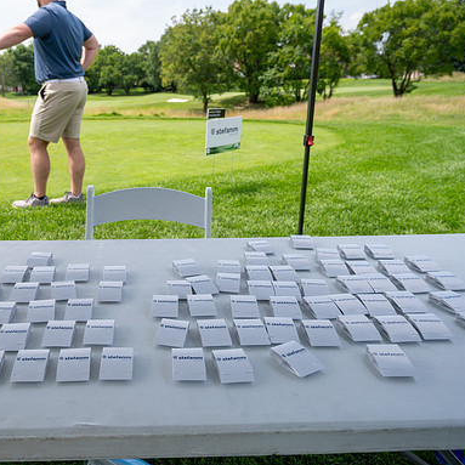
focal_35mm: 31
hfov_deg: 51.3
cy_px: 232
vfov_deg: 52.5
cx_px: 146
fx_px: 471
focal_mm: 24
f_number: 5
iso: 250
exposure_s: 1/800
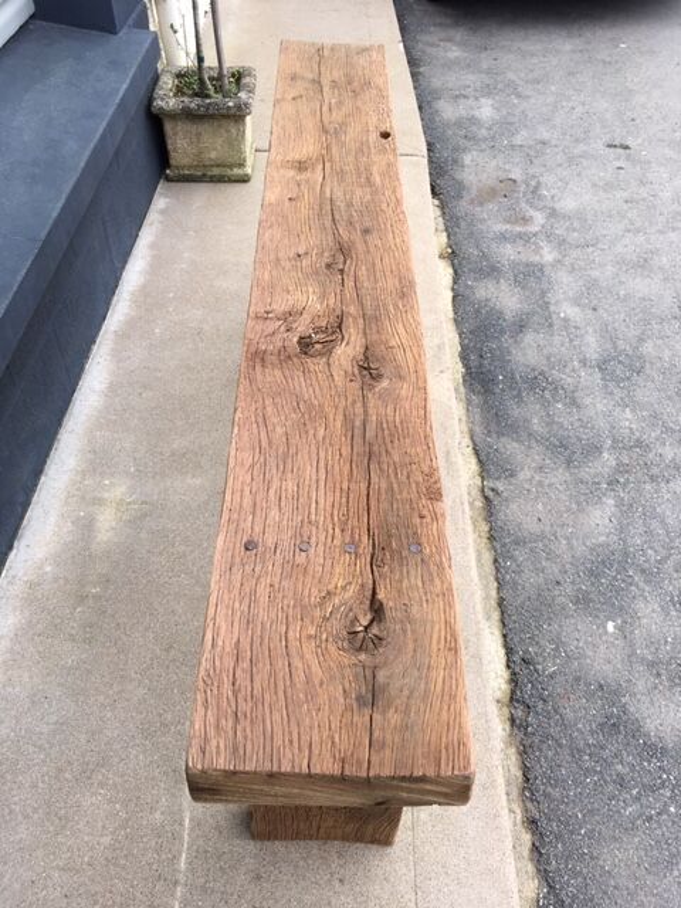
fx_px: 761
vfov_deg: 61.7
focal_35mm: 29
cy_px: 454
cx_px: 340
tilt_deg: -47.6
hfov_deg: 48.2
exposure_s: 1/113
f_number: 2.2
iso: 25
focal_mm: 4.15
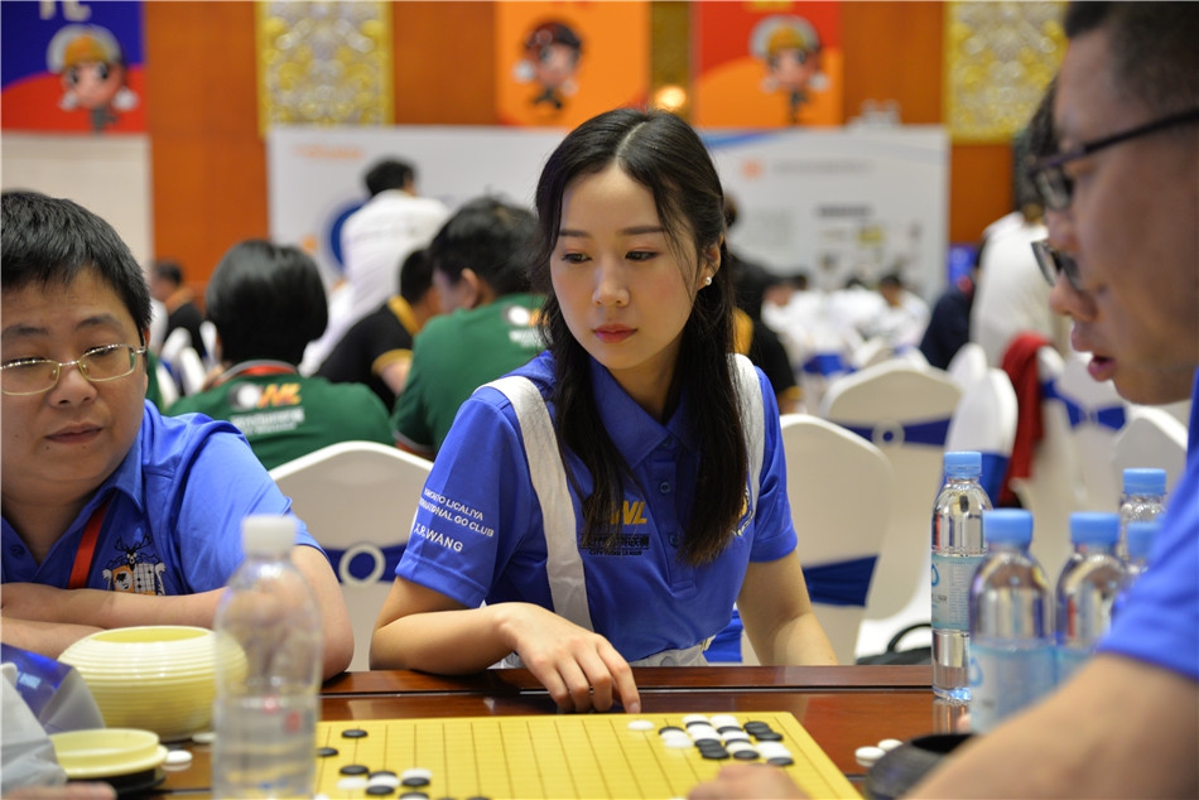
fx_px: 2598
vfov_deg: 17.5
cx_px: 600
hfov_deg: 26.0
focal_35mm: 78
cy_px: 400
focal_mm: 78
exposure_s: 1/40
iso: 1000
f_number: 4
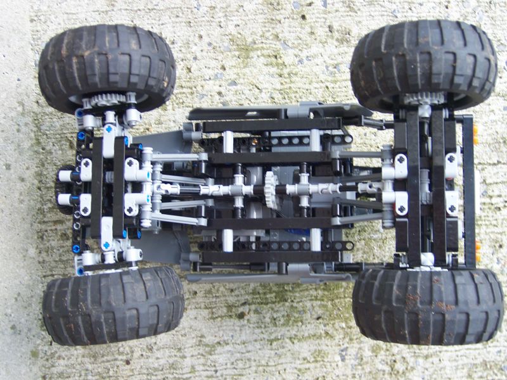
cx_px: 254
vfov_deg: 32.2
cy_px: 190
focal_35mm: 45
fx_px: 659
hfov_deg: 42.1
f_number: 3.2
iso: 80
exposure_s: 1/50
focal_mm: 7.7
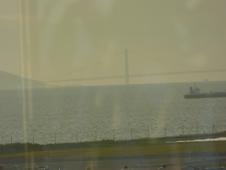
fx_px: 4916
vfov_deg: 2.0
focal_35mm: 753
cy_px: 85
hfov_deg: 2.6
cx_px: 113
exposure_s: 1/125
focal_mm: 121.5
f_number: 6.3
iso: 160
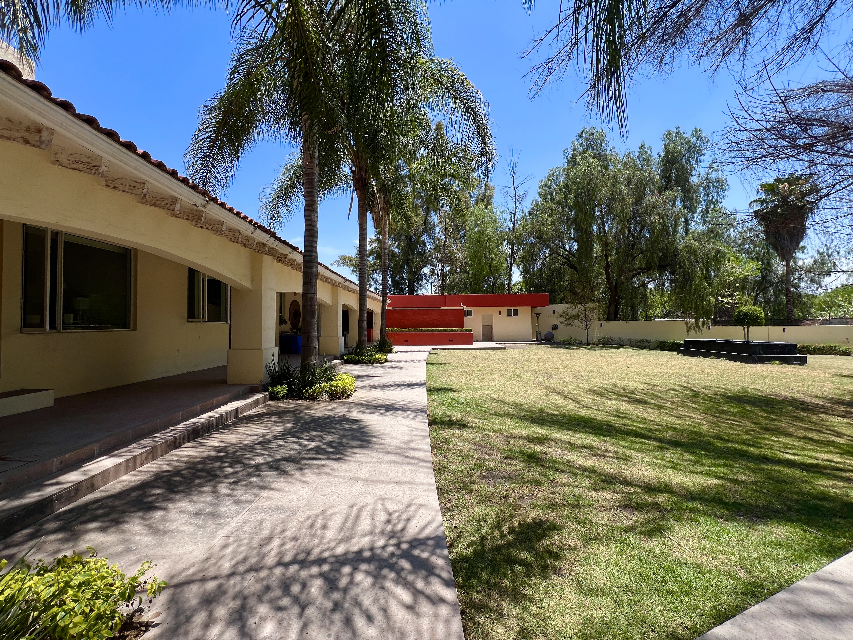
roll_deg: +0.7
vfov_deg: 89.9
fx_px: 320
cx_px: 426
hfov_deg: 106.2
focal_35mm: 13
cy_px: 320
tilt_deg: +1.5
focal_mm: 1.57
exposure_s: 1/889
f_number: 1.8
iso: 32
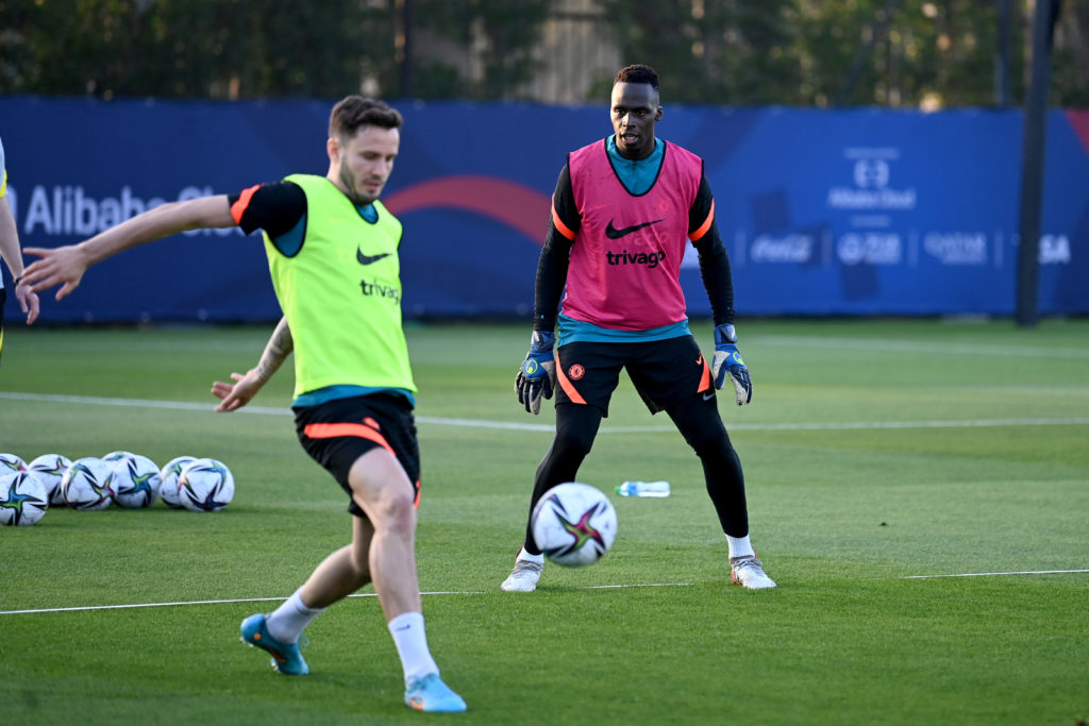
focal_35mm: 200
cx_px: 544
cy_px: 363
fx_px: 6050
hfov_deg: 10.3
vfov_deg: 6.9
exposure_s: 1/1250
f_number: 2.8
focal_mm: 200
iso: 800
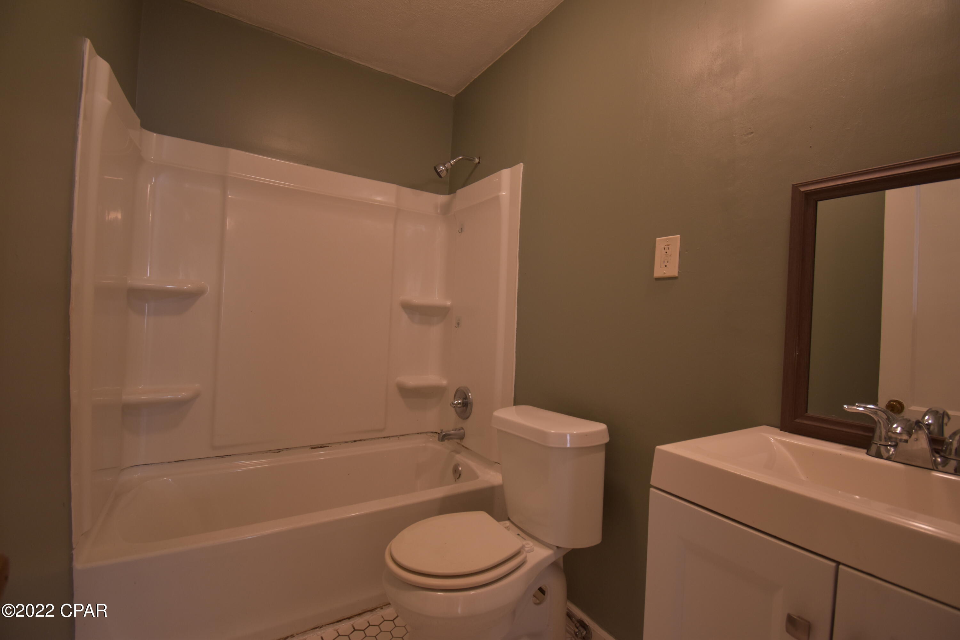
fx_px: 400
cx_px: 480
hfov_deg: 100.4
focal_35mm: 15
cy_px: 320
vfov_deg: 77.3
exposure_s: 1/60
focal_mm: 10
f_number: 4.5
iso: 400
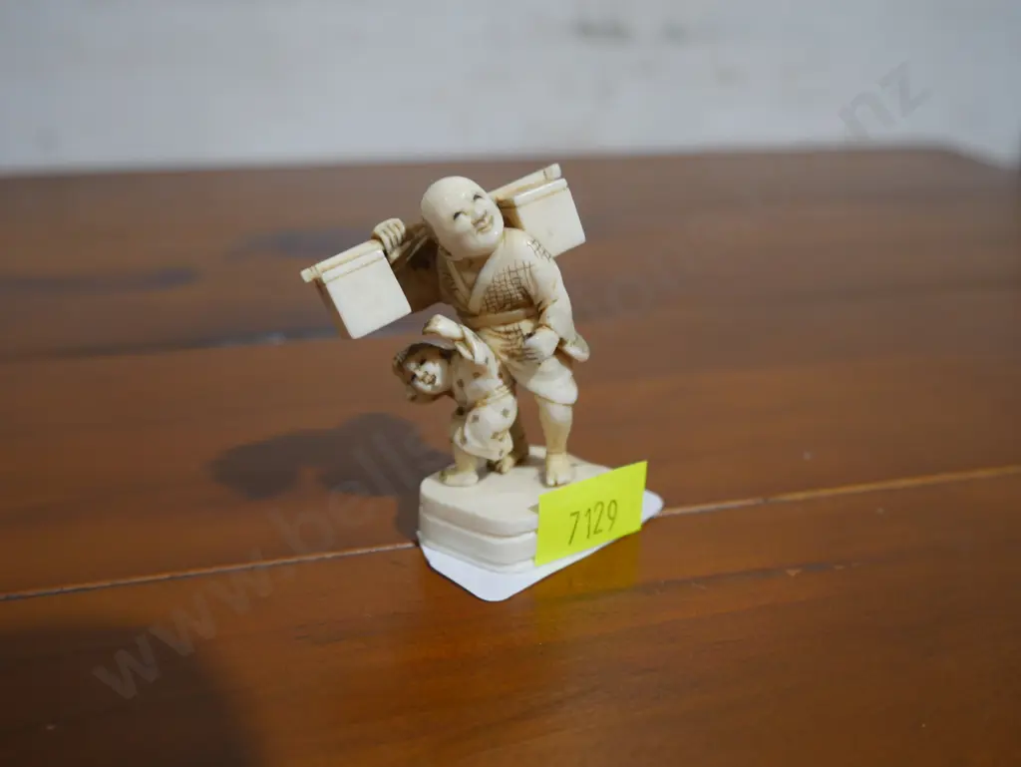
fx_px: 1121
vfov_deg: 37.8
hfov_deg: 49.0
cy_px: 384
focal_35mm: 38
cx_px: 510
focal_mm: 19
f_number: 4.1
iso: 320
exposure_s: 1/60
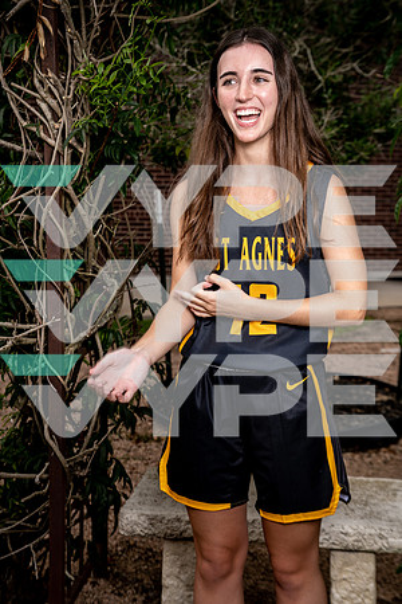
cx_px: 201
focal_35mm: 55
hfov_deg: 24.6
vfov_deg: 36.2
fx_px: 921
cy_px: 302
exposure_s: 1/250
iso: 320
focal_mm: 55
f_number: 5.6
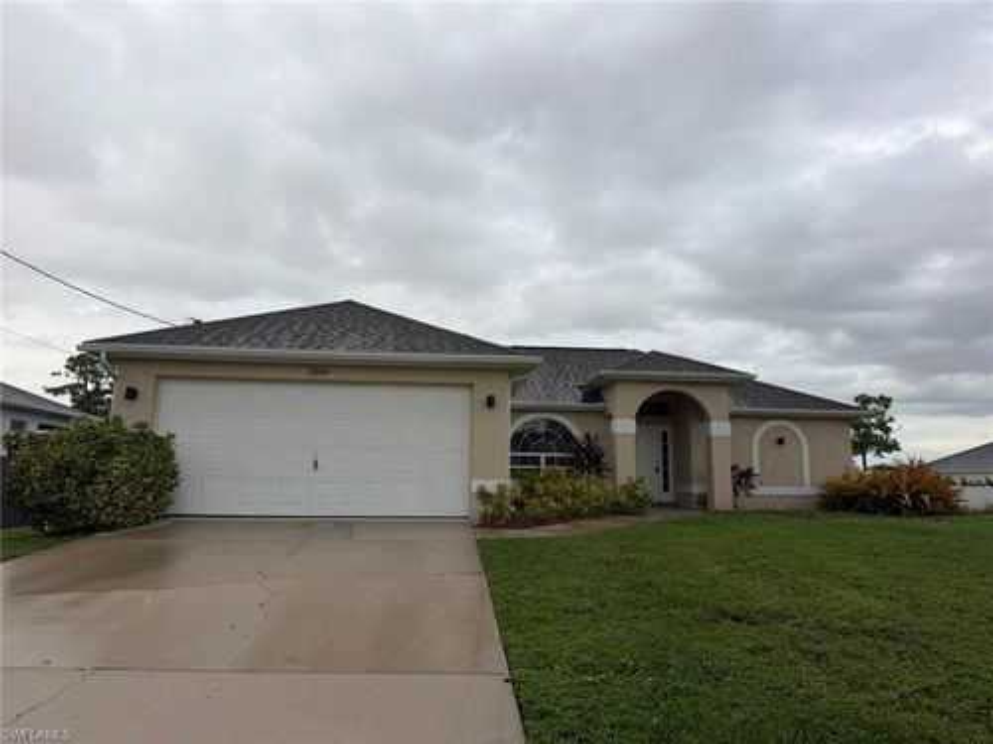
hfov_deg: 71.6
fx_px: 688
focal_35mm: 24
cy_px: 372
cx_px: 496
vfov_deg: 56.8
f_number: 1.78
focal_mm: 6.76
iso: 80
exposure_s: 1/943
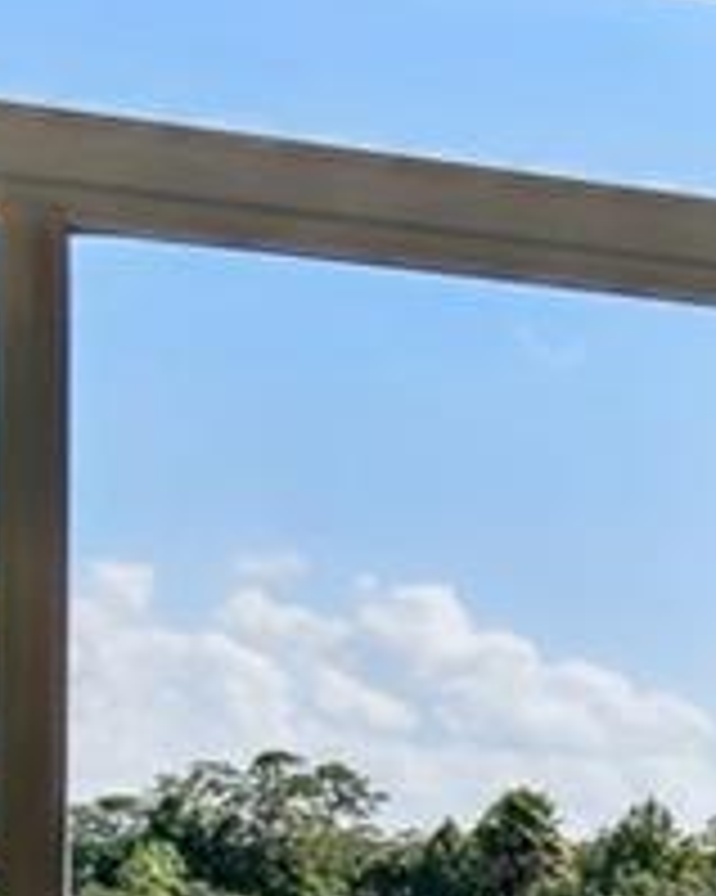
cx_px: 2459
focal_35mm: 113
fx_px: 2996
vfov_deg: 16.4
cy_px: 1018
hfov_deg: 9.2
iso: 100
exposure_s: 1/320
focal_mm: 10
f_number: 7.1
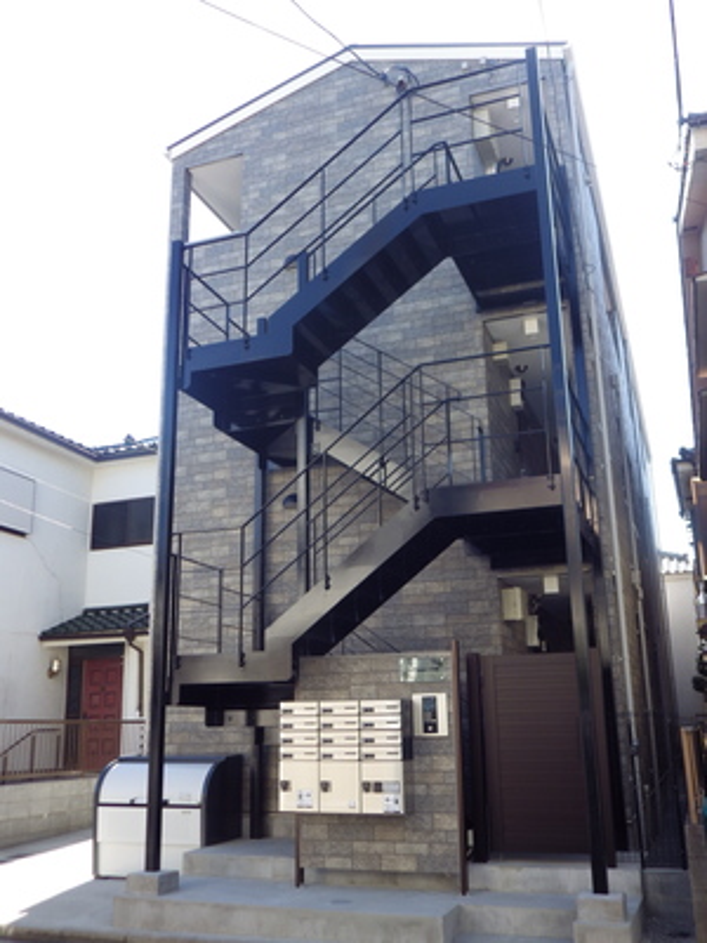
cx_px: 354
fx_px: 926
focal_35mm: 34
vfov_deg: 54.0
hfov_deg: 41.8
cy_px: 472
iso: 100
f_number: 3.4
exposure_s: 1/250
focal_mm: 6.2
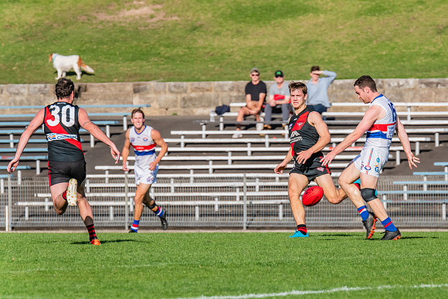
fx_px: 7783
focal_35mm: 625
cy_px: 109
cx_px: 334
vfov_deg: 2.2
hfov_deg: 3.3
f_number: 11
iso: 800
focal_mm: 420
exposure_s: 1/1600
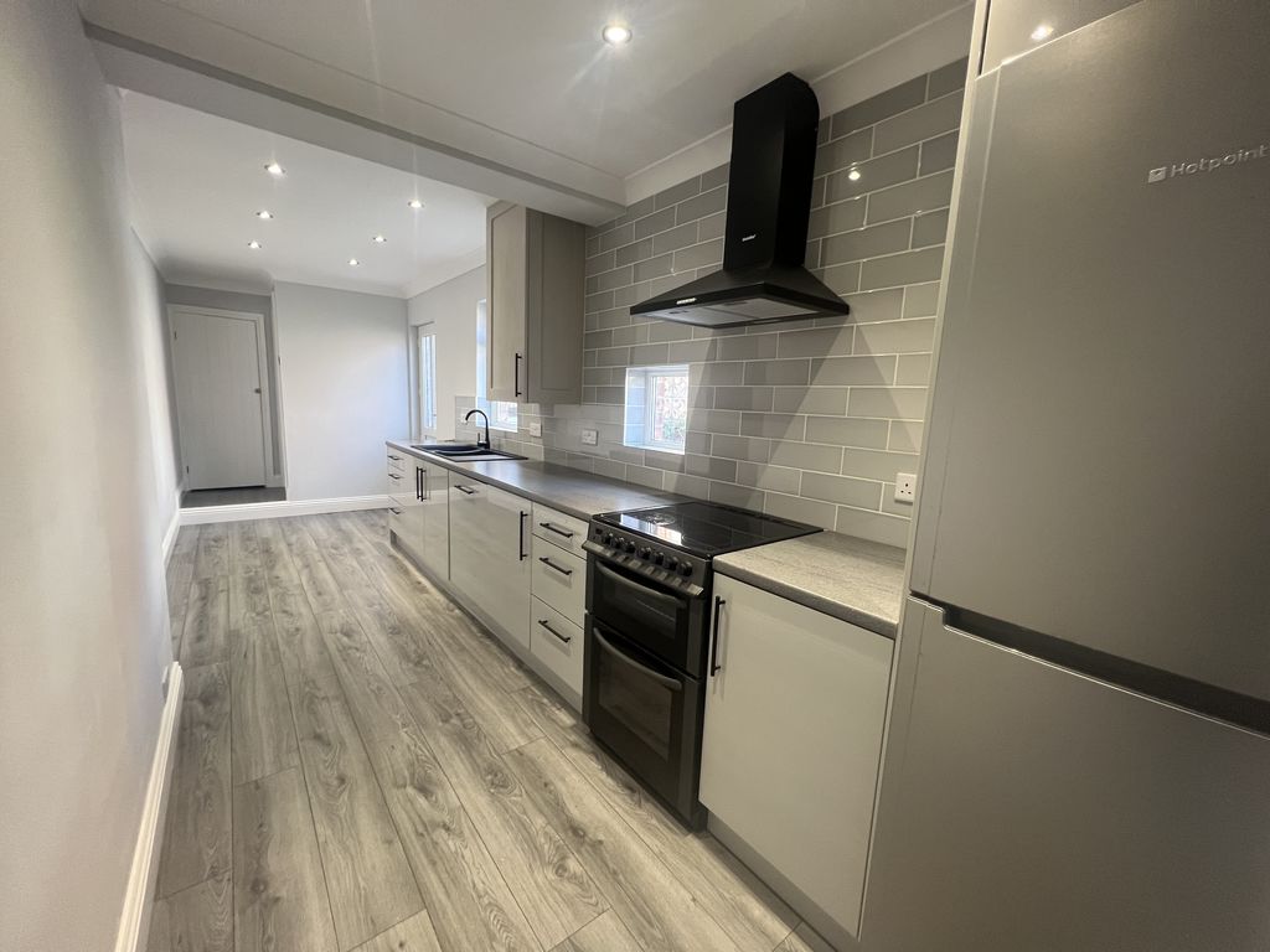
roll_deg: -2.5
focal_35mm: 13
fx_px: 477
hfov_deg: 106.2
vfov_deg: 89.9
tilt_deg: -9.4
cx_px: 635
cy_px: 476
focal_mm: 1.57
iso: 250
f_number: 1.8
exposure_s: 1/100
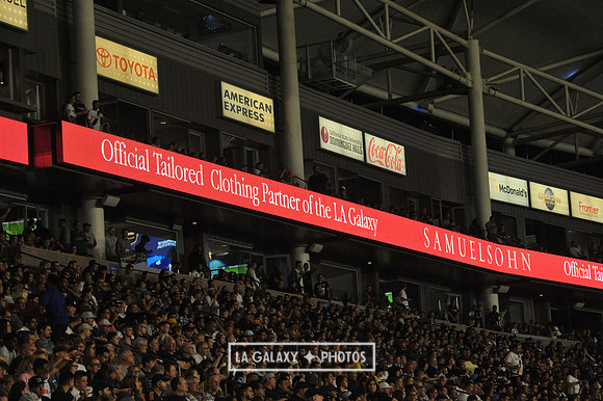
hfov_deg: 17.1
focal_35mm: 120
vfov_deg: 11.4
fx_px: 2009
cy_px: 200
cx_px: 302
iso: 3200
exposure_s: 1/320
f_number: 9
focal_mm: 120
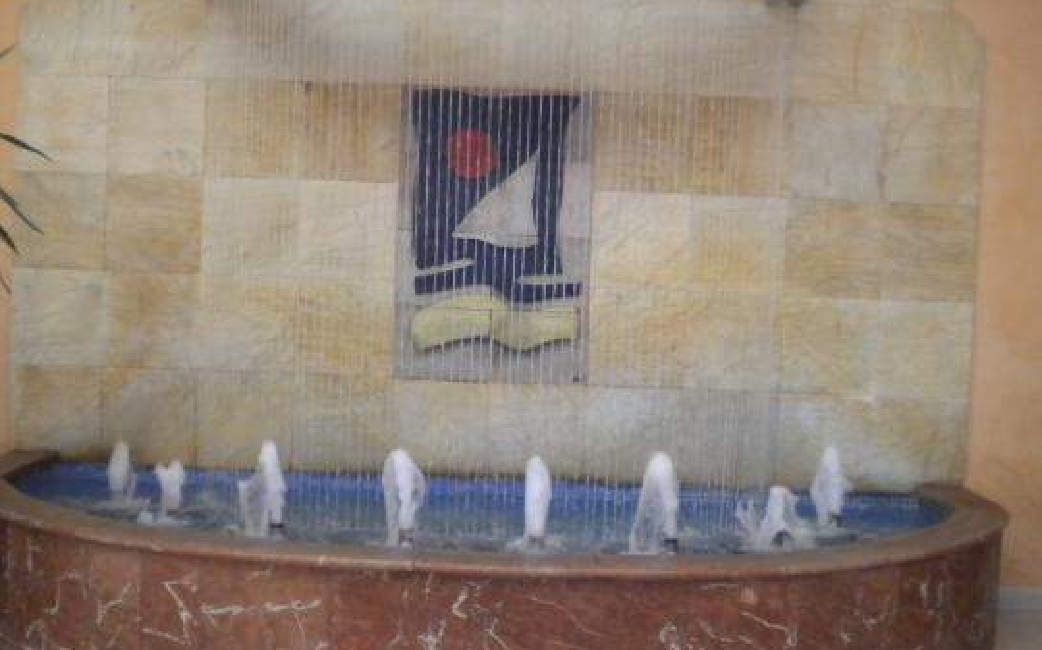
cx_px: 523
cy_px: 322
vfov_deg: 29.2
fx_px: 1249
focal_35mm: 44
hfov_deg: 45.3
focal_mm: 6.3
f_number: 3.1
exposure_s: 1/126
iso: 400
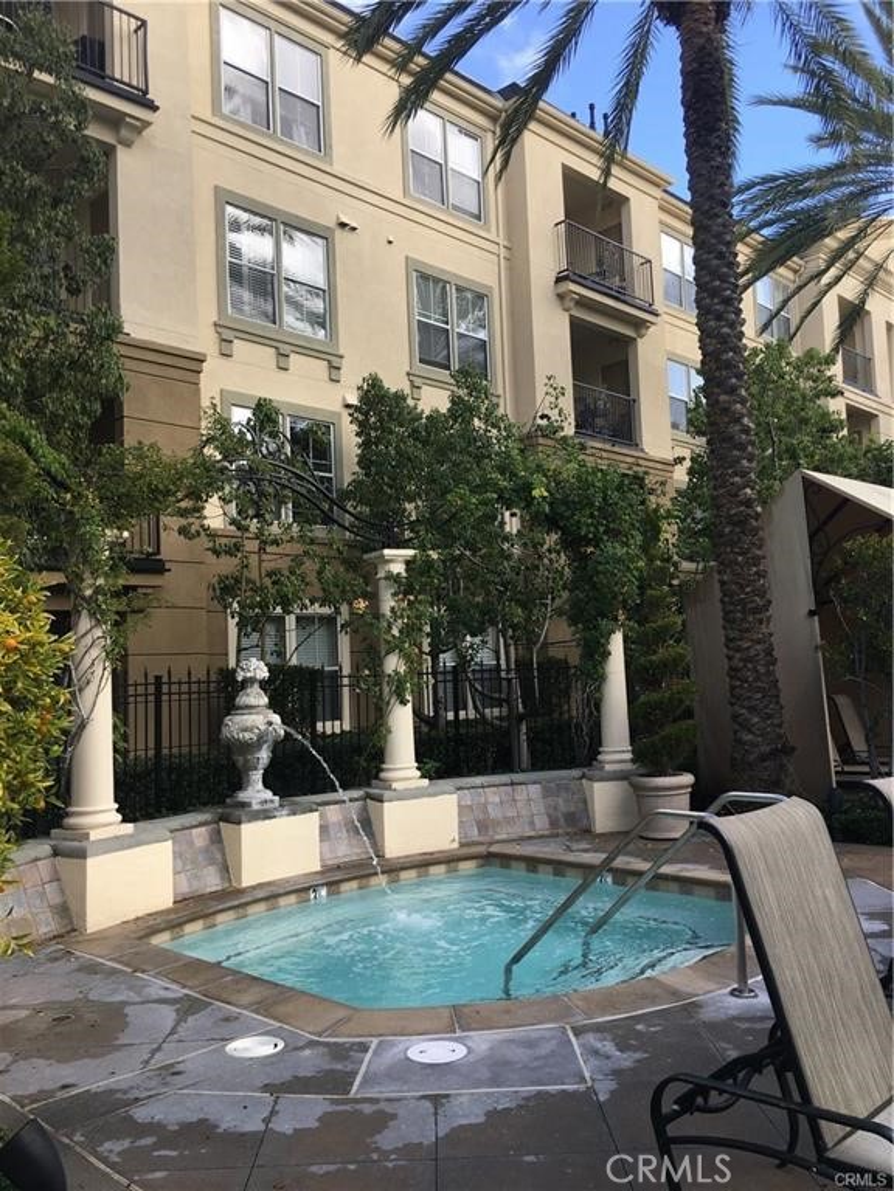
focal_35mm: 29
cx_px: 447
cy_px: 596
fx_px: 999
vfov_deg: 61.7
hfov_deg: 48.2
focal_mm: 4.15
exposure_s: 1/475
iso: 25
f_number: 2.2
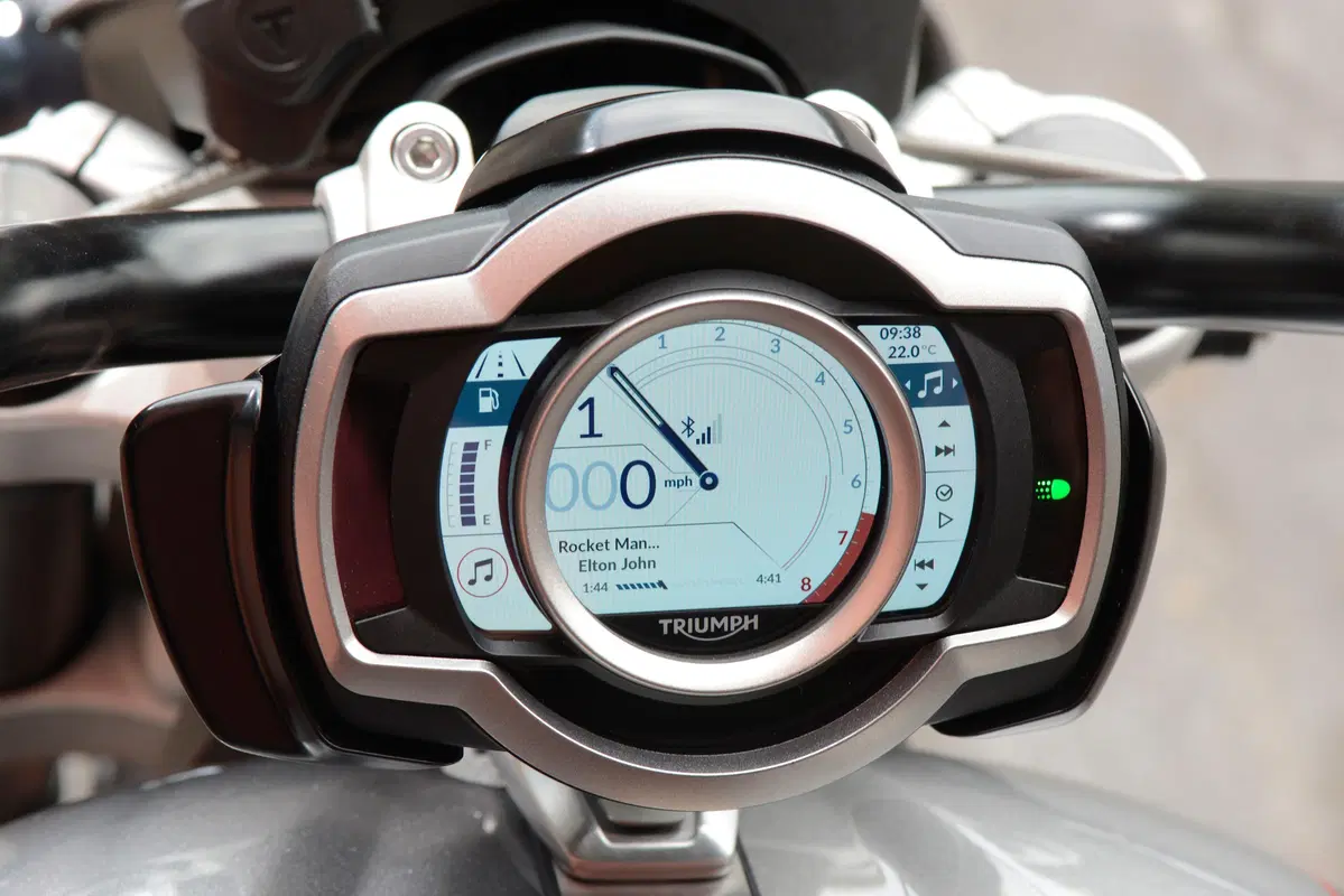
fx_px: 3921
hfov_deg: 19.5
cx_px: 672
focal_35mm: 105
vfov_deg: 13.0
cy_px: 448
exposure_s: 1/60
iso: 400
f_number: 9
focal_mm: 105
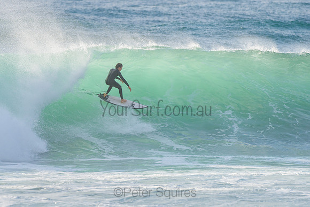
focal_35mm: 612
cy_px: 100
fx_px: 5273
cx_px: 121
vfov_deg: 2.2
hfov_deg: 3.4
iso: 400
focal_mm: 500
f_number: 5.6
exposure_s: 1/2000
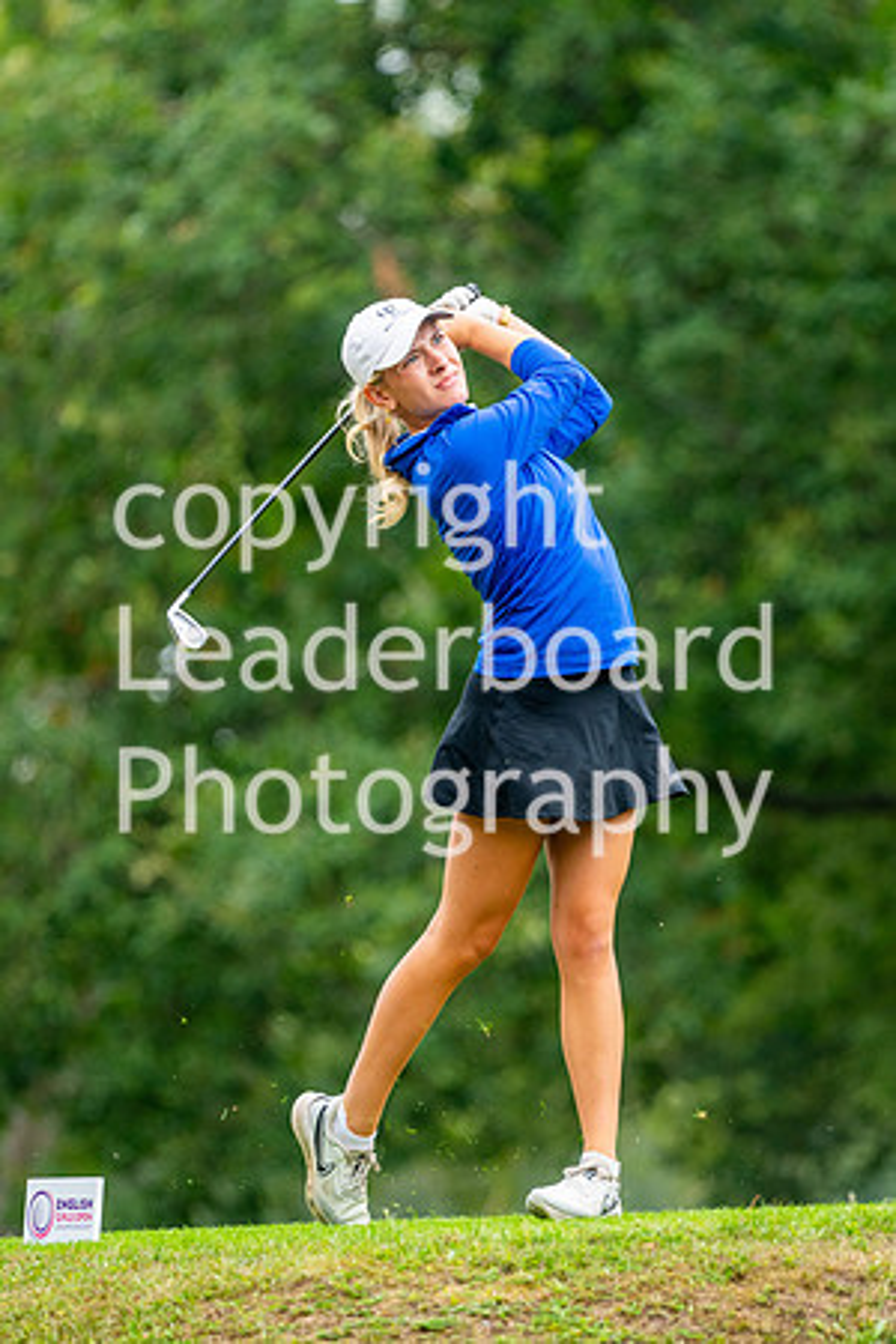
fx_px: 16799
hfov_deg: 3.1
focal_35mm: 450
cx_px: 448
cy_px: 672
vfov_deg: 4.6
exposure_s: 1/640
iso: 400
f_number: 4.5
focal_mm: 300
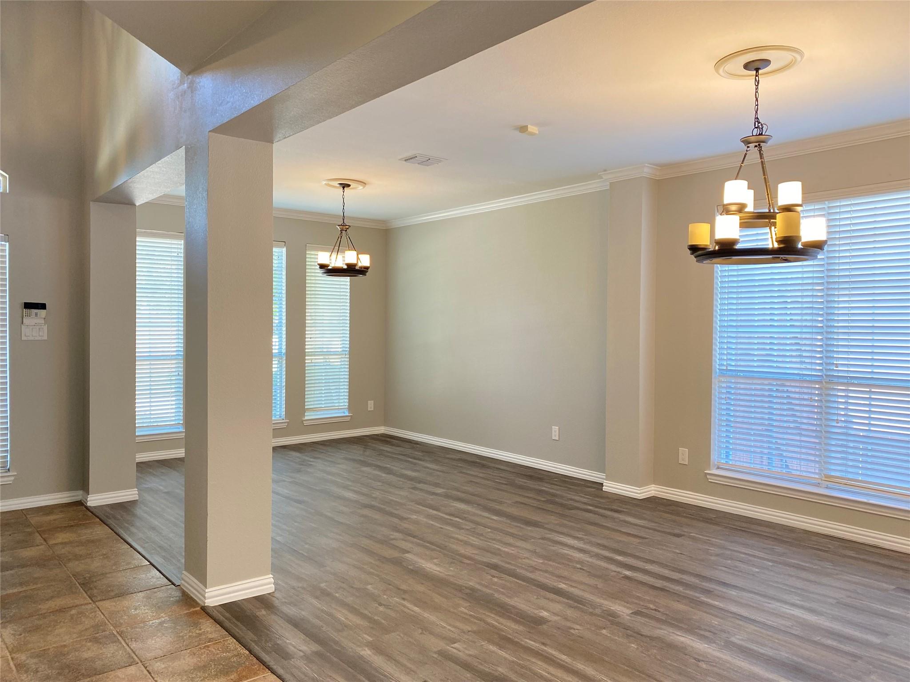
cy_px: 341
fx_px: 683
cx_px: 455
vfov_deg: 53.1
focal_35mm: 26
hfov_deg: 67.3
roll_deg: +0.5
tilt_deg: -0.9
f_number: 1.8
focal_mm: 4.25
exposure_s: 1/60
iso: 80
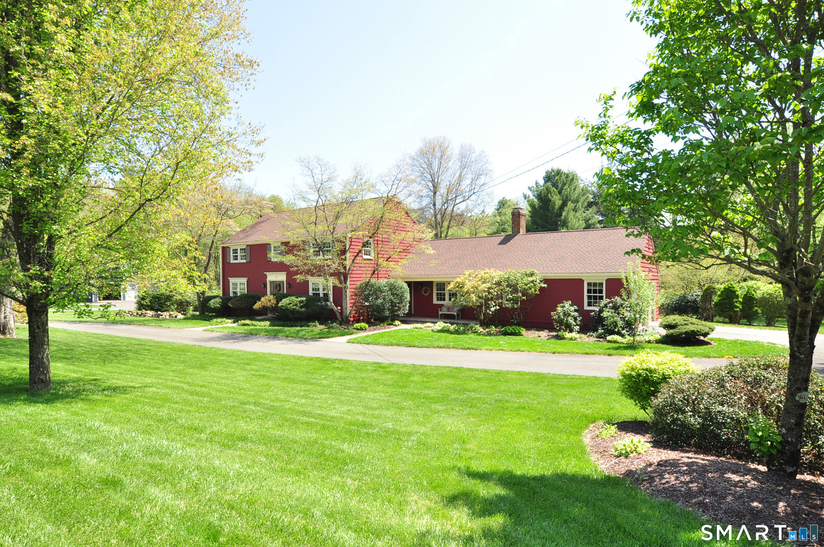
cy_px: 274
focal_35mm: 18
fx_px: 411
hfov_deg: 90.1
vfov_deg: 67.2
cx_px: 412
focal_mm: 12
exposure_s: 1/200
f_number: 8
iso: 320
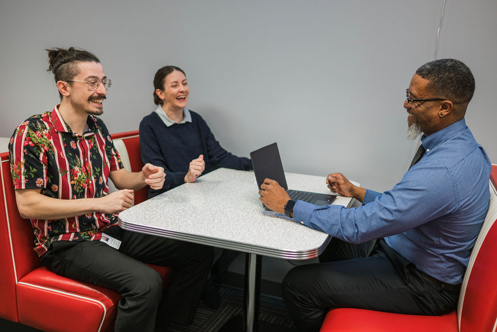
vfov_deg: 37.9
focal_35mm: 35
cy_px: 166
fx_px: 483
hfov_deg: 54.4
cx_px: 248
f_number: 1.8
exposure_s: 1/160
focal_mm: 35
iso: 400
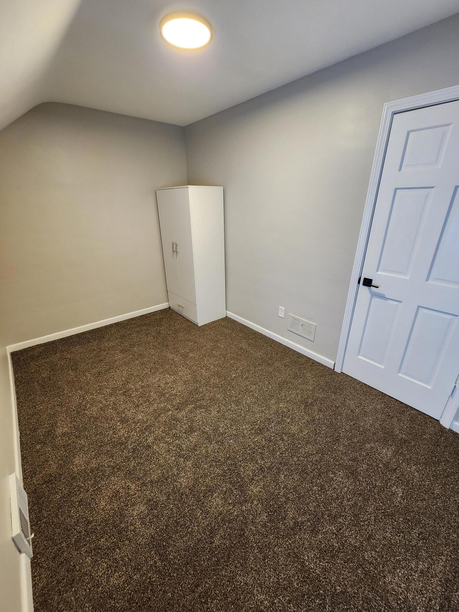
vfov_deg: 106.2
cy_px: 306
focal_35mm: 13
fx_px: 230
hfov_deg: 89.9
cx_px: 230
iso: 320
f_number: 2.2
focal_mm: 2.2
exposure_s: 1/40
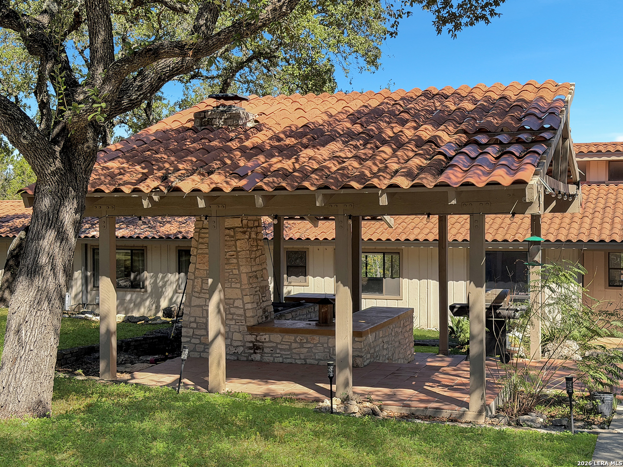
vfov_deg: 30.3
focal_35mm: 48
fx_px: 864
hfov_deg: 39.7
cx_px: 312
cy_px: 234
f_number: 1.78
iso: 64
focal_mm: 6.76
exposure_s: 1/2865
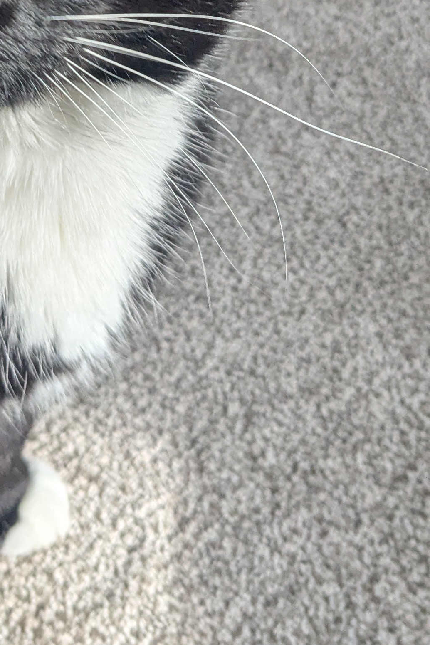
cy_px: -72
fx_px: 1308
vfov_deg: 25.6
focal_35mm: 73
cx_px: 200
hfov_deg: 18.7
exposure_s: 1/120
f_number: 1.73
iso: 101
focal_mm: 4.38
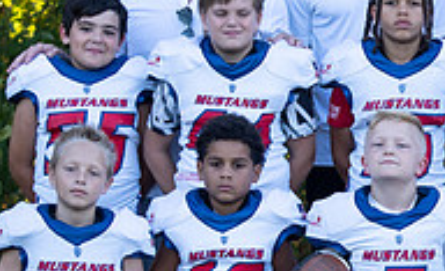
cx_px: 642
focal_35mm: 367
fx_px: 4420
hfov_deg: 5.7
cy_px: 170
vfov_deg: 3.5
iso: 250
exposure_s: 1/320
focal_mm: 70
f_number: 3.5
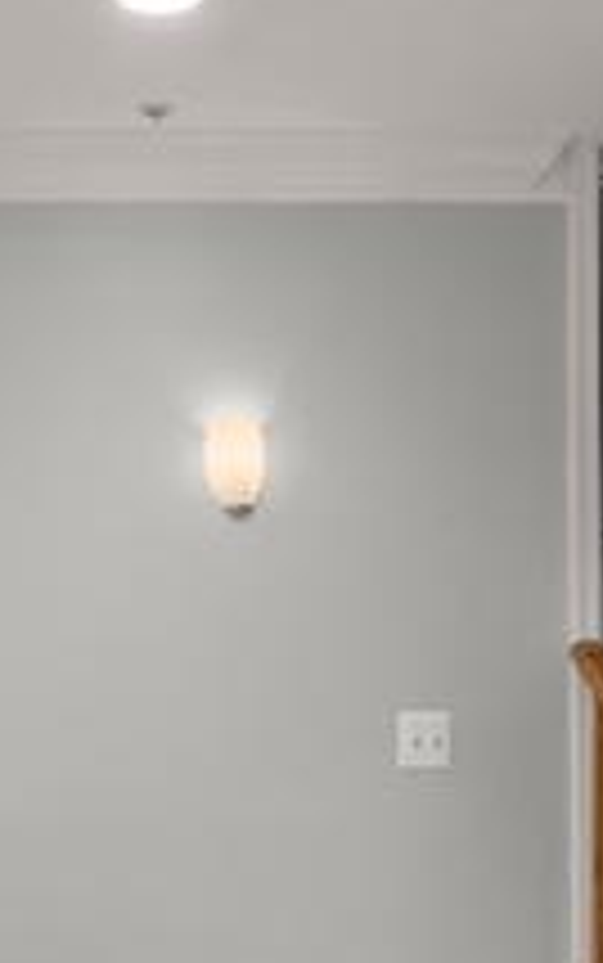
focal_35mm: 73
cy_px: 862
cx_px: 130
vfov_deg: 27.2
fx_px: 1917
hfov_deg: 17.7
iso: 100
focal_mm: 10
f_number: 8
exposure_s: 1/1.25
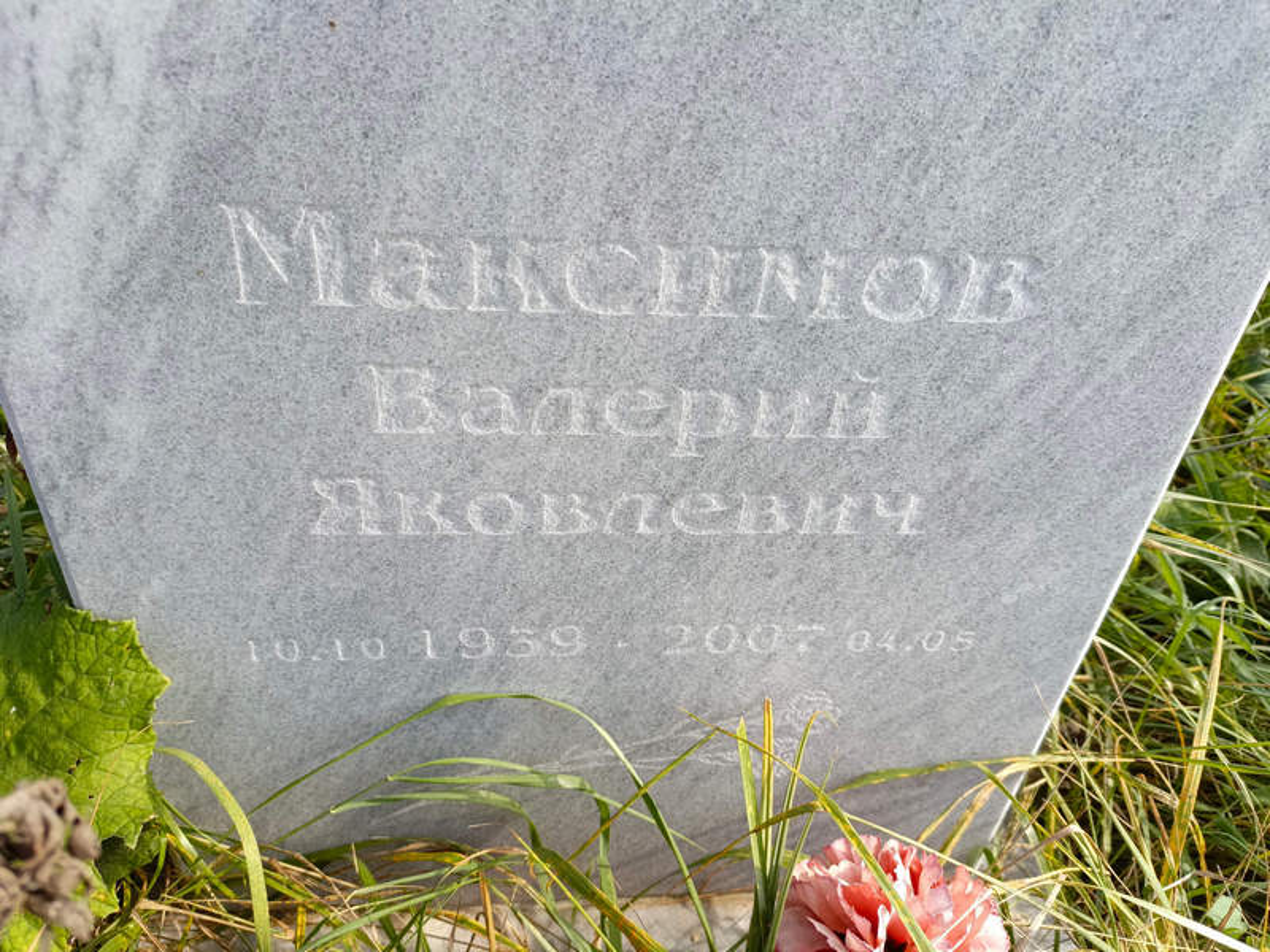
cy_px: 476
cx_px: 635
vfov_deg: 54.9
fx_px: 917
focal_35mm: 25
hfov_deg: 69.4
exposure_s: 1/419
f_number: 1.69
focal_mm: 4.76
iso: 112
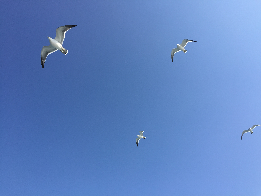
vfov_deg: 48.2
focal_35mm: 29
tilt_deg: +49.9
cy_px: 98
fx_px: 219
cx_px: 130
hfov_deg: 61.7
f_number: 2.2
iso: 32
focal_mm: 4.15
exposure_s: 1/2475
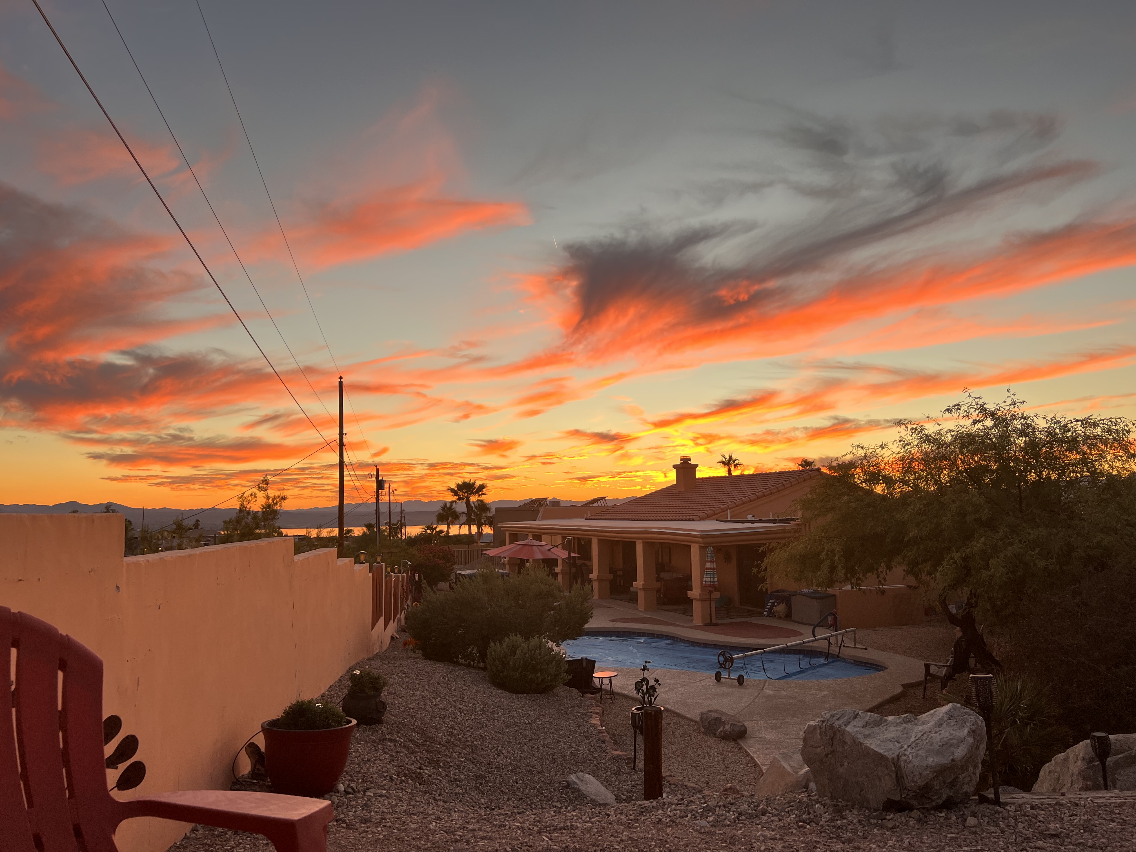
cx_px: 568
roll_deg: +1.1
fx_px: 853
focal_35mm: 26
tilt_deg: +5.7
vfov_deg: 53.1
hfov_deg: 67.3
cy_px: 426
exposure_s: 1/121
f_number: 1.5
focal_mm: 5.7
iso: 64
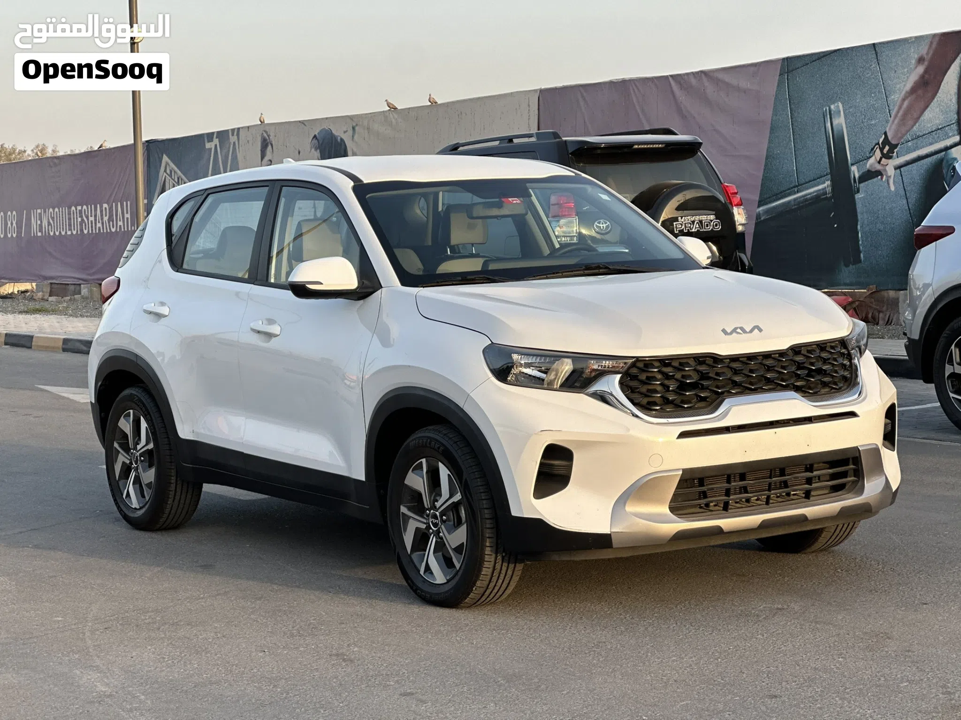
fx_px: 2138
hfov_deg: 25.3
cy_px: 360
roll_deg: +1.5
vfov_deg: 19.1
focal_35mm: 77
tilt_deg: -3.0
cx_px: 480
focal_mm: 9
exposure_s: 1/121
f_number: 2.8
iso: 20
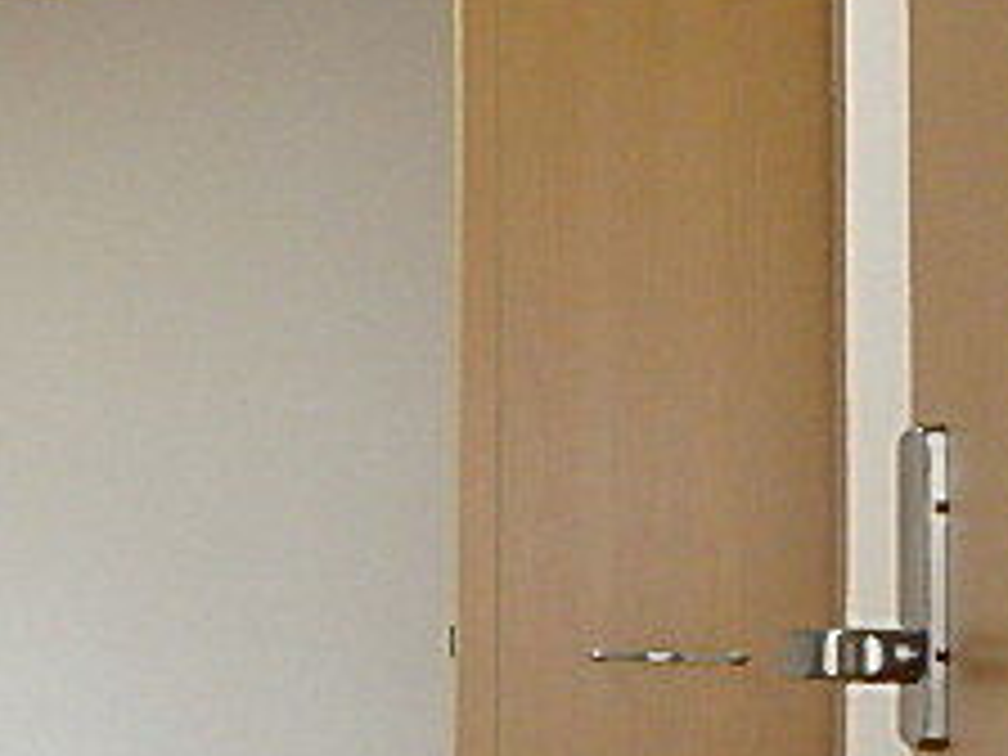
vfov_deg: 24.0
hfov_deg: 26.4
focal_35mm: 60
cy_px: 621
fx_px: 1747
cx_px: -364
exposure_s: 1/30
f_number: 3.5
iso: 250
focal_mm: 3.7
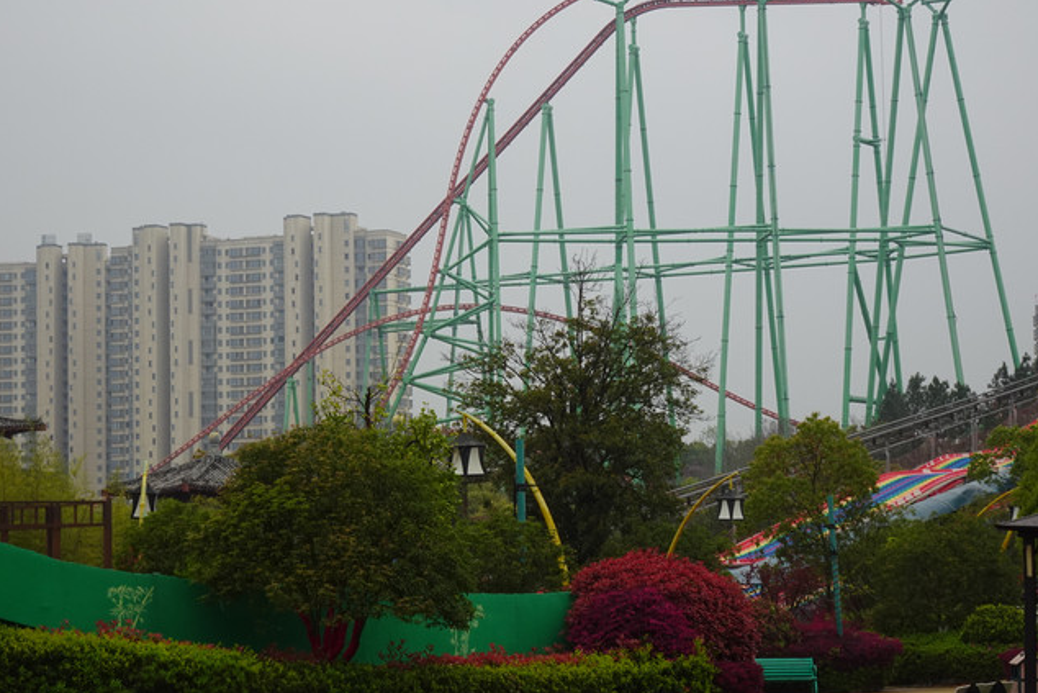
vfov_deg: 13.0
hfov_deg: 19.5
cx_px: 519
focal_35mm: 105
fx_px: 3028
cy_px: 319
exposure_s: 1/160
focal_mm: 15.65
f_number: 5
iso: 80
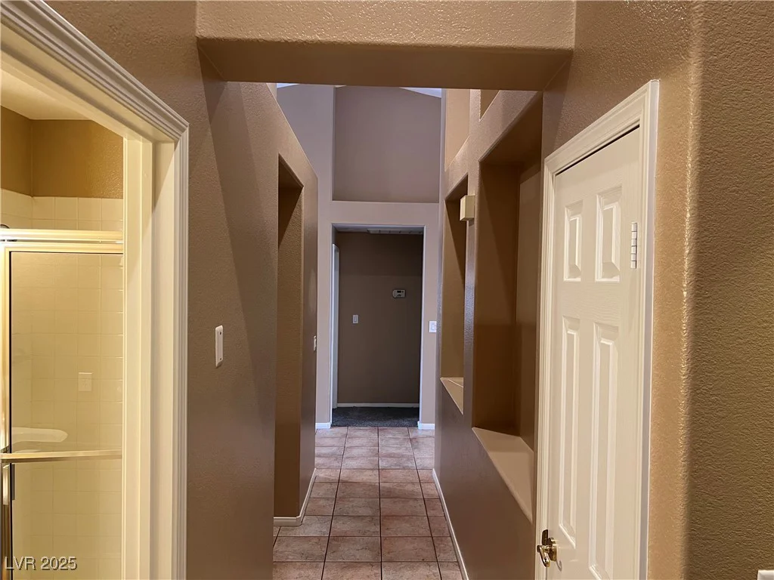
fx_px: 581
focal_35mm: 26
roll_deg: -1.2
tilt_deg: -1.6
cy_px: 290
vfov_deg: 53.1
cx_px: 387
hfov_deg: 67.3
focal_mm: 5.7
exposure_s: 1/60
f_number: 1.5
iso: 160
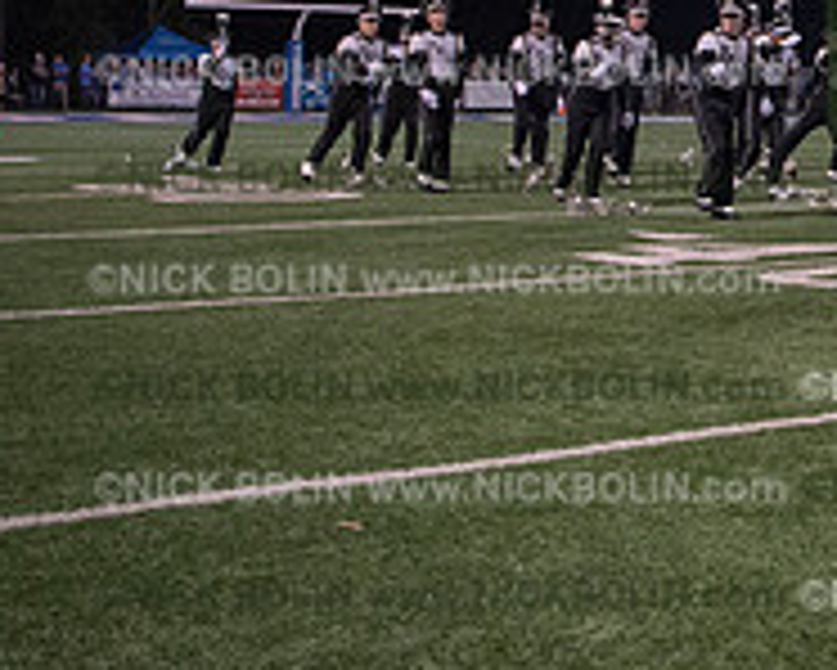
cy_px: 74
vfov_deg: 17.8
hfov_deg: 20.2
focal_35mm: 85
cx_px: 1143
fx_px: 2107
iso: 3200
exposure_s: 1/500
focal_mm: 29
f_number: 3.2
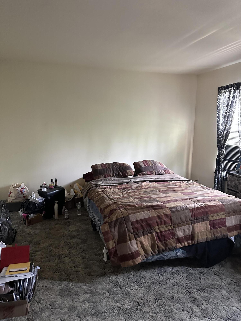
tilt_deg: -9.9
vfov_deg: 71.6
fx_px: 223
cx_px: 120
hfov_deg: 56.8
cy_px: 160
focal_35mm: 24
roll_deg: -0.6
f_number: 1.78
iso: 1000
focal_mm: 6.86
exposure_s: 1/50
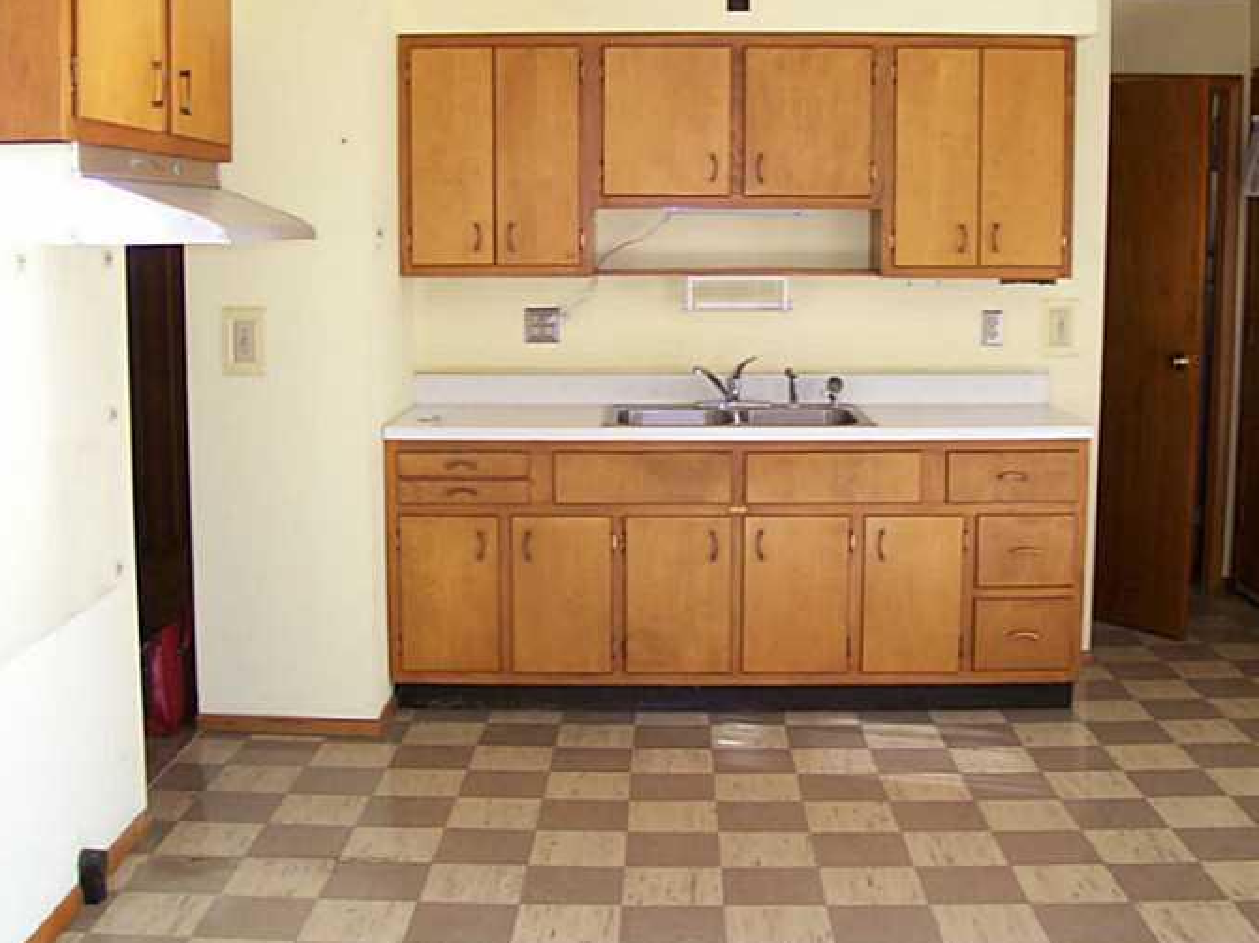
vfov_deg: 33.6
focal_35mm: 43
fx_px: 1563
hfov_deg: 43.9
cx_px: 613
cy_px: 438
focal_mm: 6
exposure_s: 1/87.9
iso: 140
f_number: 2.7
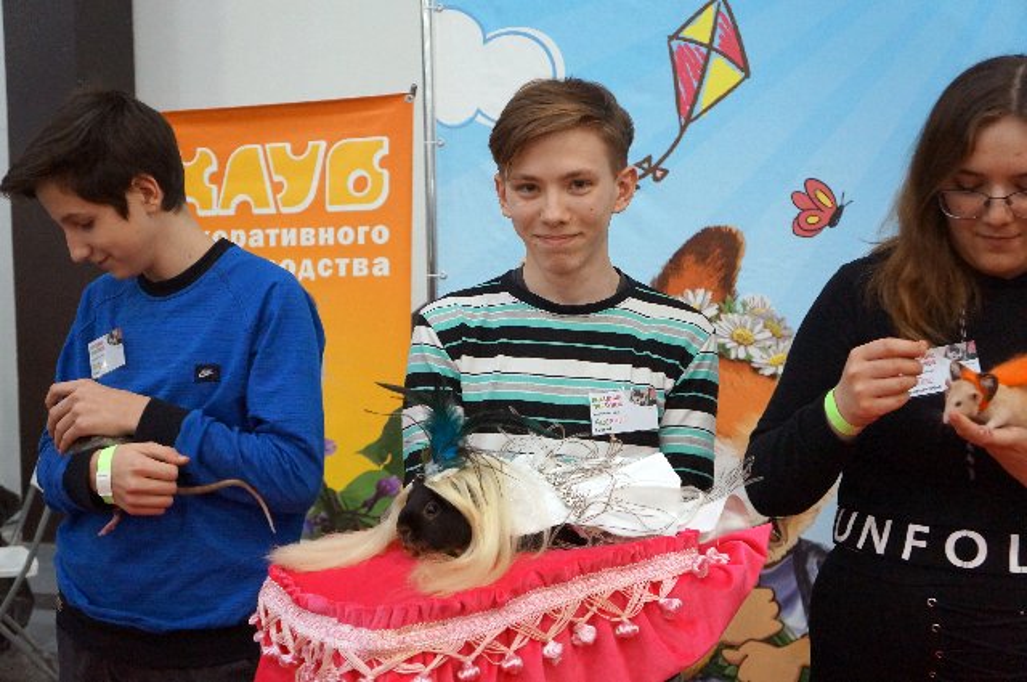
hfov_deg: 45.0
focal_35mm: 44
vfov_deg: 30.8
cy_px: 341
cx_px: 514
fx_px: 1239
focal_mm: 29
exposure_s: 1/60
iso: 3200
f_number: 4
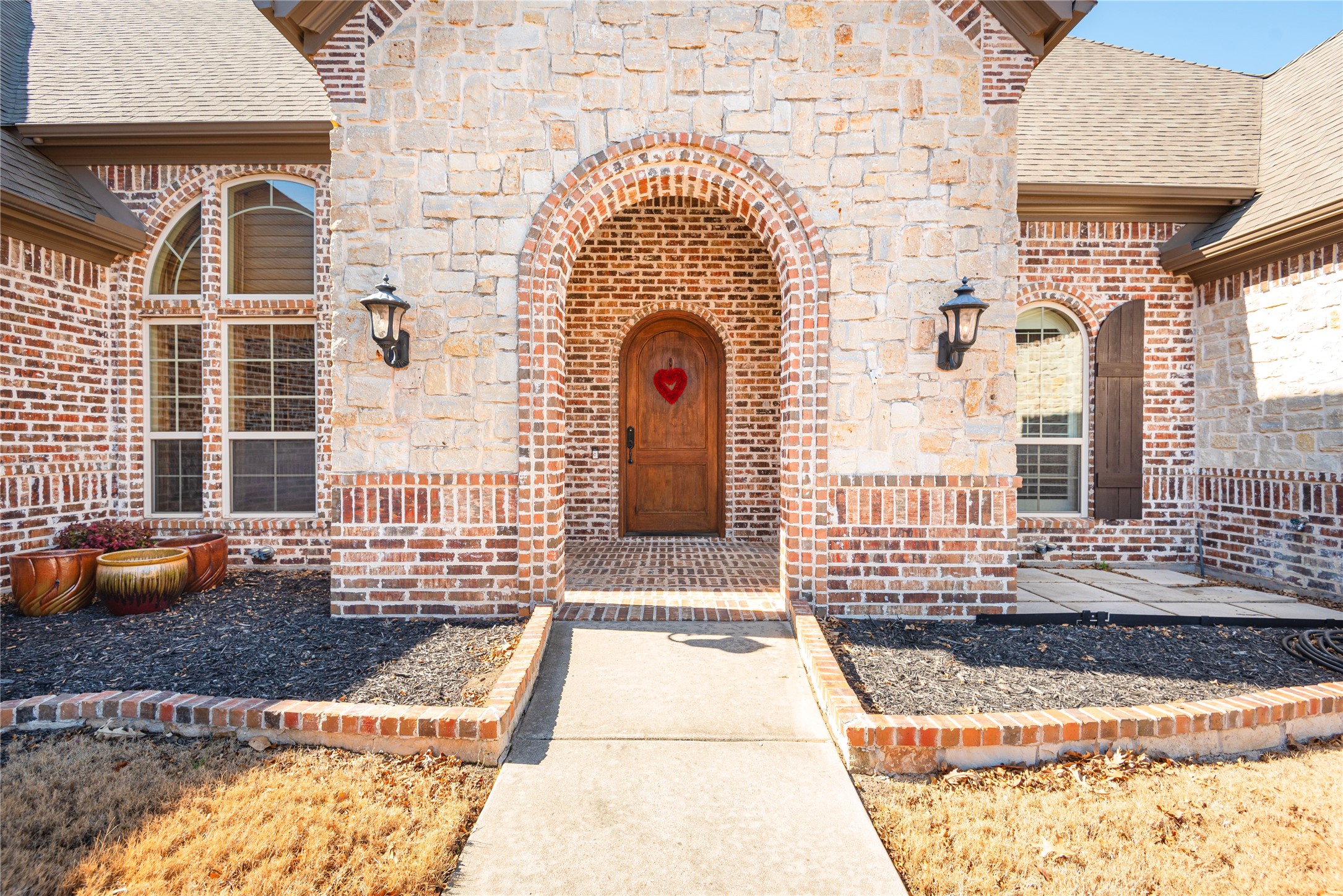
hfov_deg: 96.7
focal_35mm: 16
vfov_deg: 73.8
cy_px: 448
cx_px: 672
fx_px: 597
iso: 100
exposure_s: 1/100
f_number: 7.1
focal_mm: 16
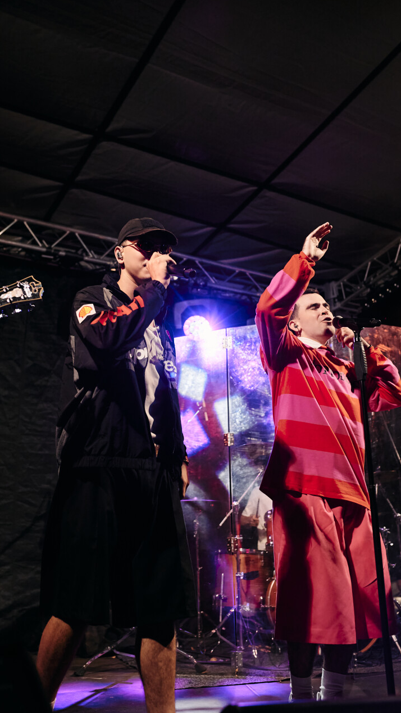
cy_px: 356
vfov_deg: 54.0
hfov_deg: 32.0
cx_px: 190
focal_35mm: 37
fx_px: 699
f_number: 3.2
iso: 500
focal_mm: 35
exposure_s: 1/400
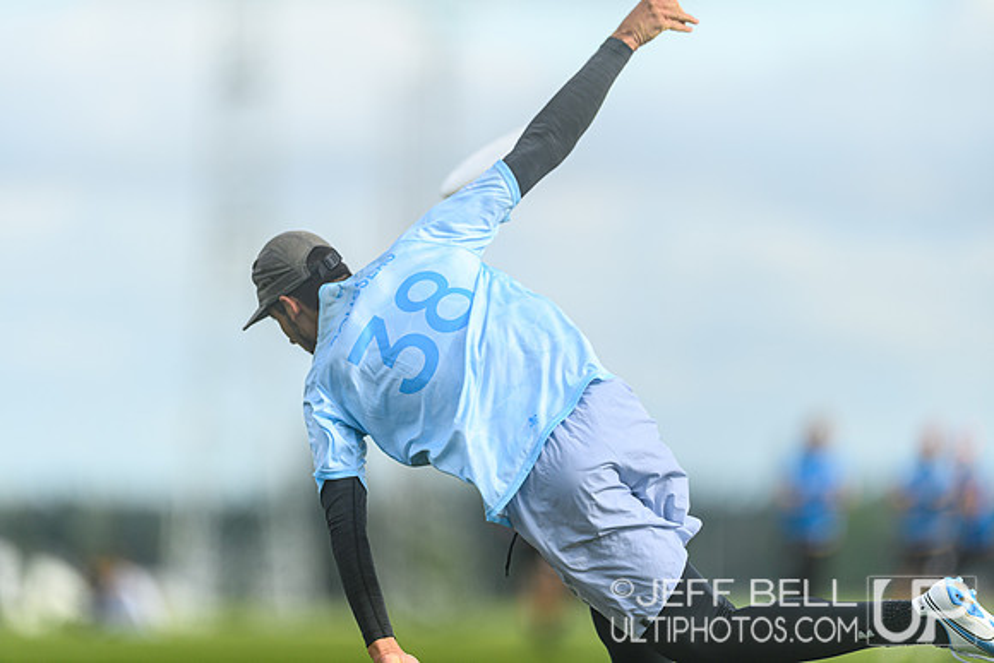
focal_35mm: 400
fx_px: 11047
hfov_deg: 5.2
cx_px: 497
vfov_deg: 3.4
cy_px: 332
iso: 100
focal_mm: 400
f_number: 3.2
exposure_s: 1/1600
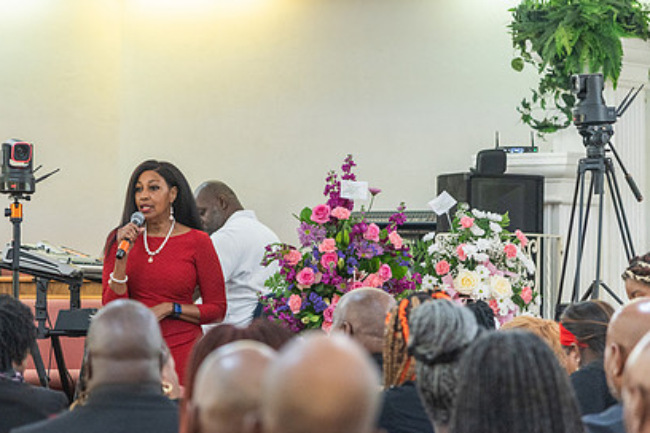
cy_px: 204
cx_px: 225
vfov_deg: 8.0
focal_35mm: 171
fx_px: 3087
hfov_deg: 12.0
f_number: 4
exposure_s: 1/100
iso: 1600
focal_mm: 120
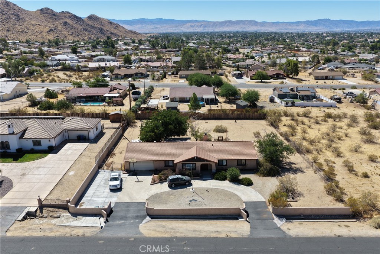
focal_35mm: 28
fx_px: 296
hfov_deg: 65.5
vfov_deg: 46.4
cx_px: 190
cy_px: 127
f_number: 2.8
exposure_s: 1/2000
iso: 160
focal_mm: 14.45
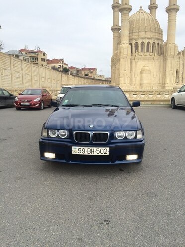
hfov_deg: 48.2
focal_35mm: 29
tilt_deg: -9.7
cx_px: 92
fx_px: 207
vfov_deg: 61.7
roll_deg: +1.1
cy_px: 124
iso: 32
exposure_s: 1/461
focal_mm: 4.15
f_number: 2.2
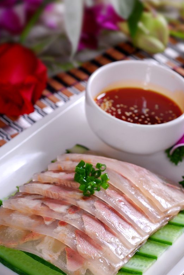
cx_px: 107
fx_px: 903
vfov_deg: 17.3
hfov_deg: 11.6
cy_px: 141
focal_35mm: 118
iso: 100
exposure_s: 1/160
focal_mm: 60
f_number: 6.3
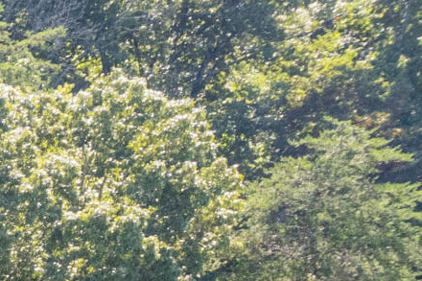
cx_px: -930
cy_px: 689
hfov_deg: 9.7
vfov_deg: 8.3
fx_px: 1758
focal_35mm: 150
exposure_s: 1/400
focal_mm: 8.38
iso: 100
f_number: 2.8
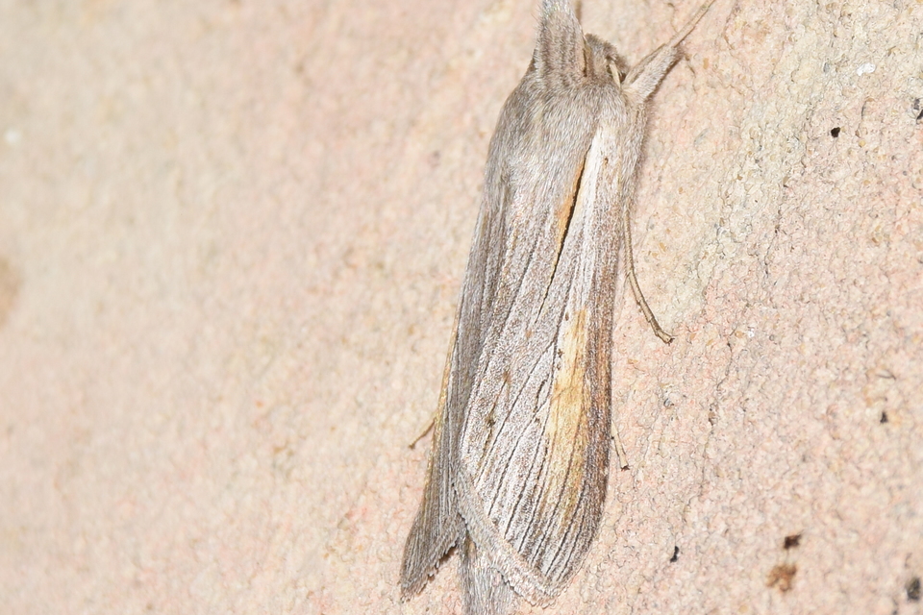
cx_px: 462
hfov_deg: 9.8
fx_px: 5384
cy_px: 308
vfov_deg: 6.5
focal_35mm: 210
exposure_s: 1/160
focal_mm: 140
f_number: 11
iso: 100
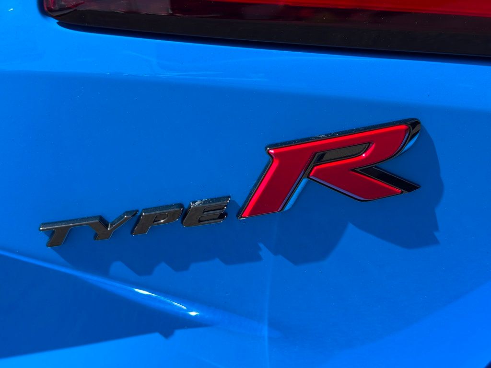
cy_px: 184
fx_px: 681
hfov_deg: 39.7
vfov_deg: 30.3
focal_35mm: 48
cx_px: 246
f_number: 1.78
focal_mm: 6.76
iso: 80
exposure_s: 1/2088
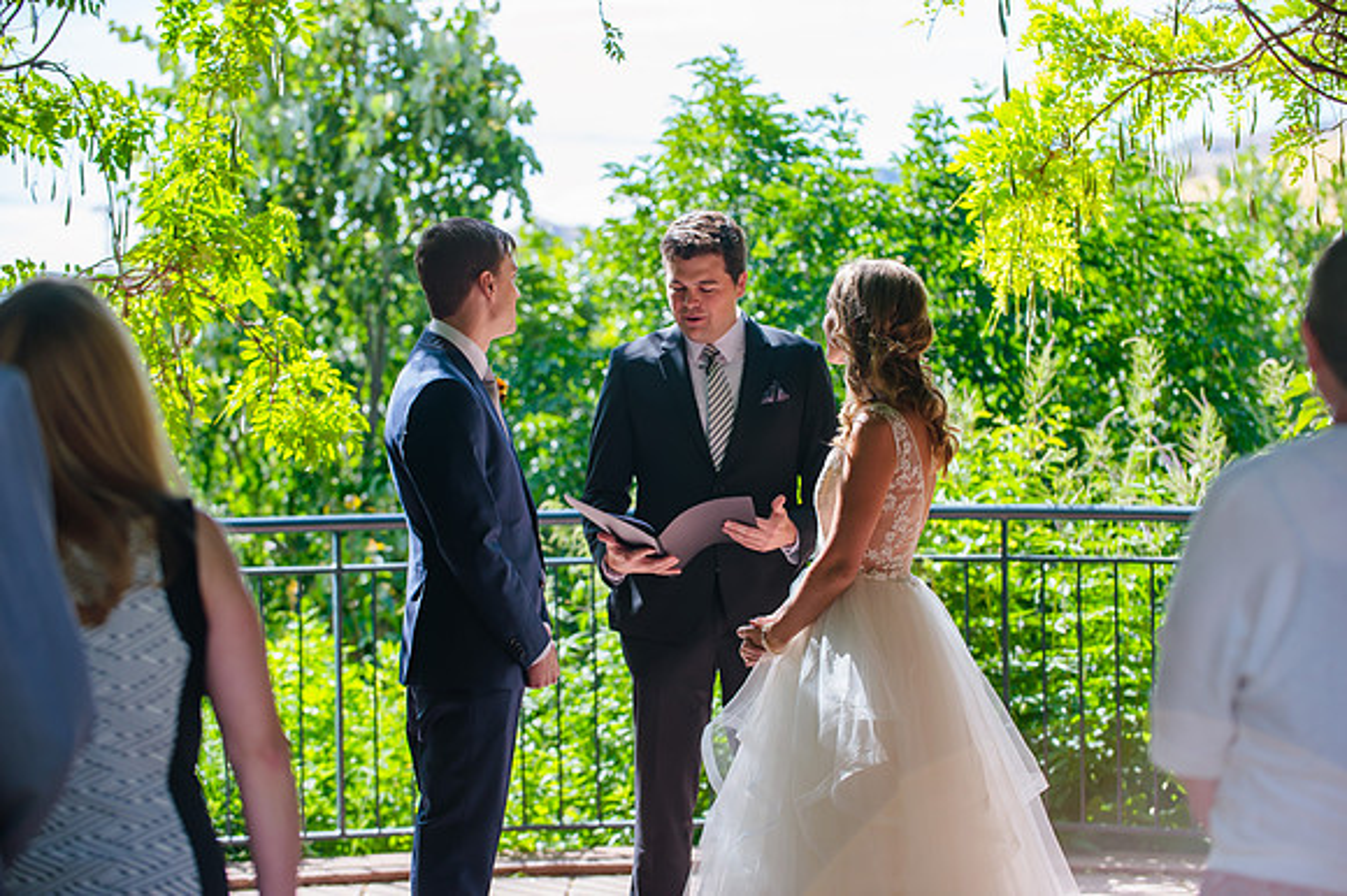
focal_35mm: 105
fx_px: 3926
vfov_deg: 13.0
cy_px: 448
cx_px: 674
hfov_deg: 19.5
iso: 200
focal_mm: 105
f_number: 4
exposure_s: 1/400
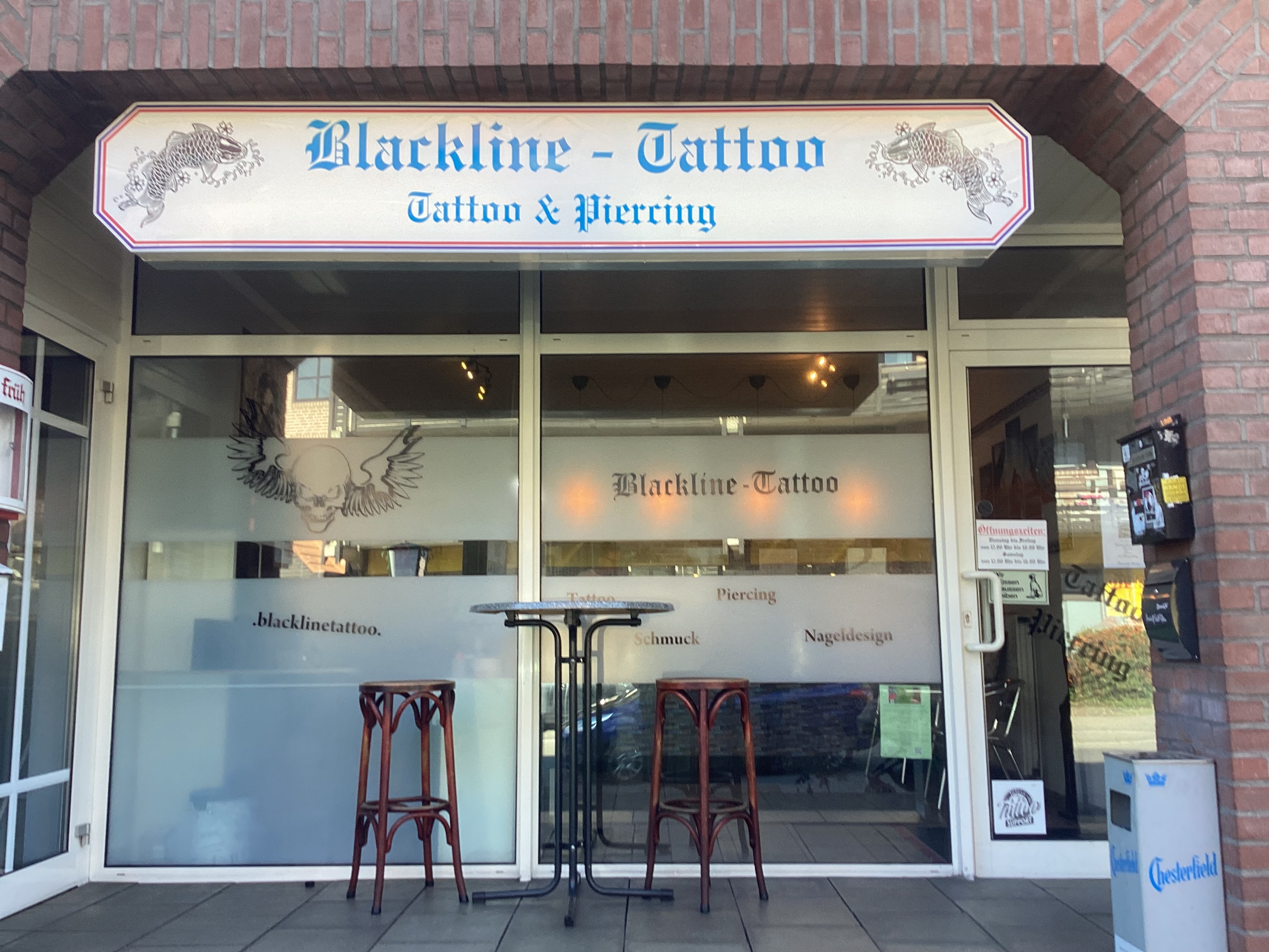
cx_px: 634
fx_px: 1136
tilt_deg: +5.0
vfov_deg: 45.4
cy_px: 476
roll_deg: +0.8
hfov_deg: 58.4
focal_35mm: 31
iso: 25
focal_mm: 3.3
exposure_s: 1/100
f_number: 2.4
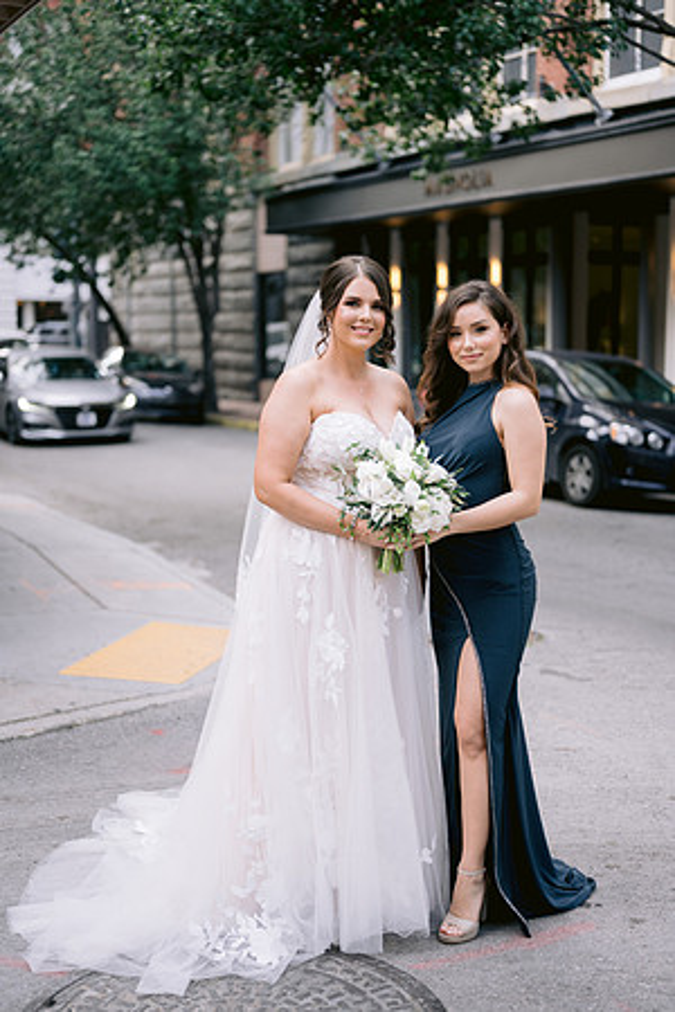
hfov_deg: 27.0
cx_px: 338
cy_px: 506
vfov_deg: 39.6
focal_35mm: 50
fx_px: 1406
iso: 160
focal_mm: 50
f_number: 1.8
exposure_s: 1/500
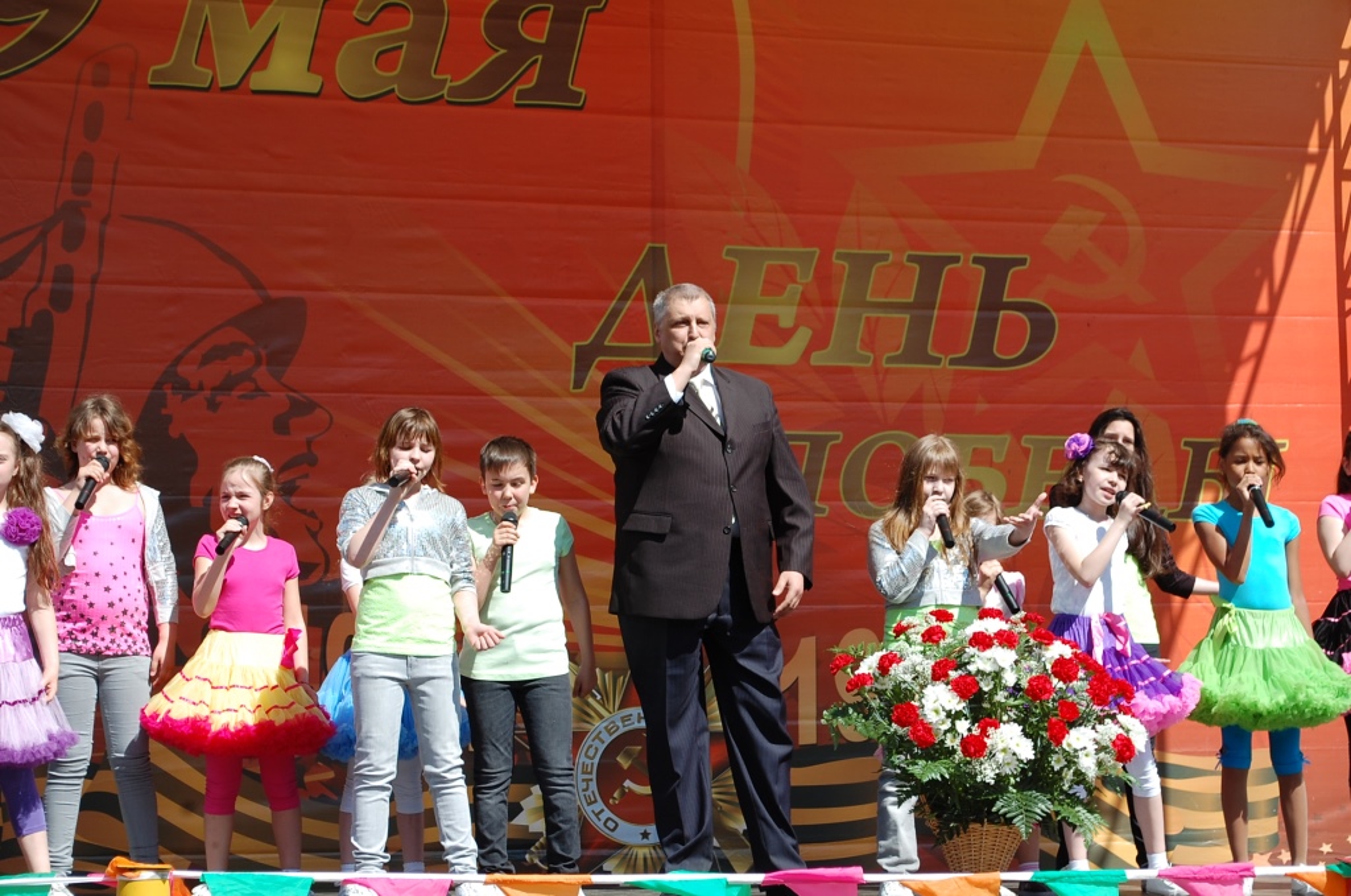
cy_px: 448
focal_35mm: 82
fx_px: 3091
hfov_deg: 24.7
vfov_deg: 16.5
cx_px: 676
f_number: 9
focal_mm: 55
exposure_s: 1/250
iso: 200
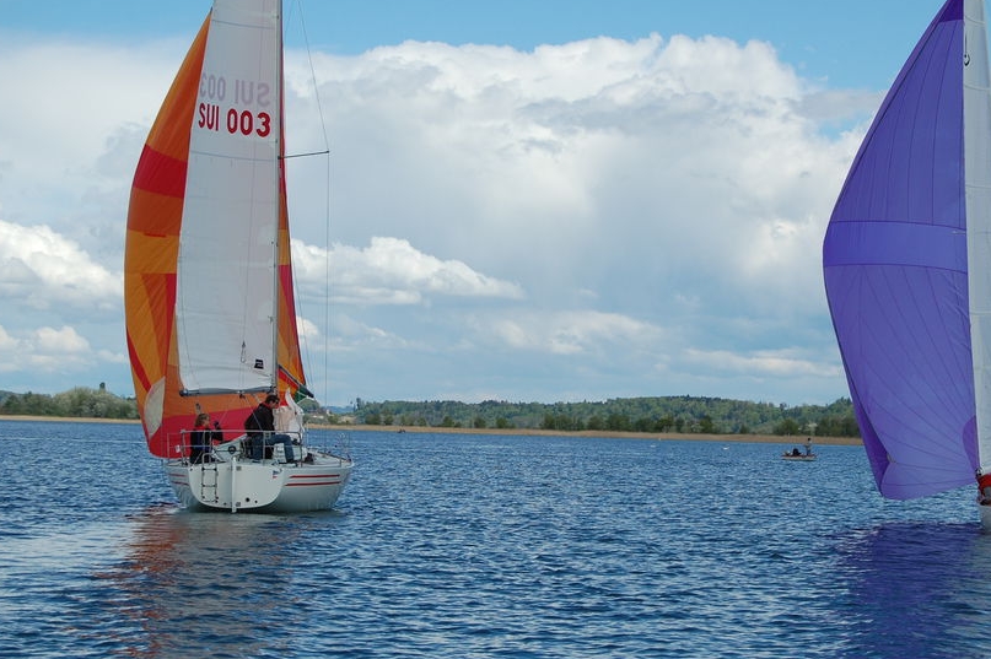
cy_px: 272
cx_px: 592
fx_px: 2878
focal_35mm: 105
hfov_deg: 19.5
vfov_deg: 13.1
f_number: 8
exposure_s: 1/800
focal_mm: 55
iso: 200
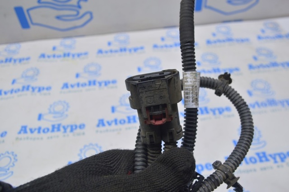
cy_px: 96
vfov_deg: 38.3
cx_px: 144
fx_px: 277
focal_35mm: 34
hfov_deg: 55.2
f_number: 5.6
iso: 400
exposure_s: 1/25
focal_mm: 23
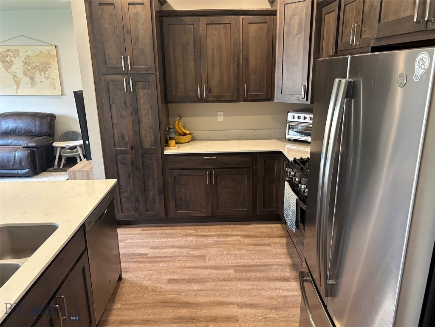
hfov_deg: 67.3
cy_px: 164
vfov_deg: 53.1
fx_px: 327
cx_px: 218
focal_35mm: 26
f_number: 1.5
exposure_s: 1/60
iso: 200
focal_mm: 5.7
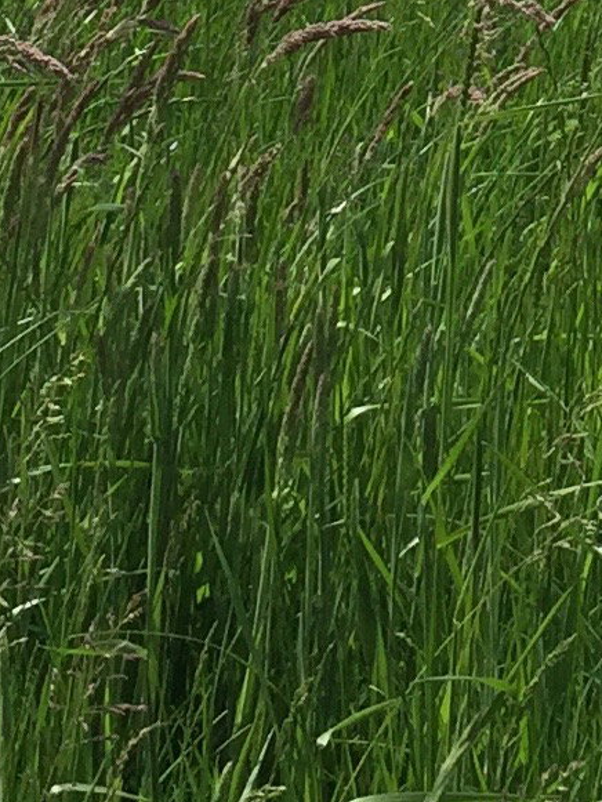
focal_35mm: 163
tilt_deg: -2.3
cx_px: 795
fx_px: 3778
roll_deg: -0.6
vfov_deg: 11.5
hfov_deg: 9.0
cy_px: -509
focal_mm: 4.15
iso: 32
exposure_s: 1/3049
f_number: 2.2
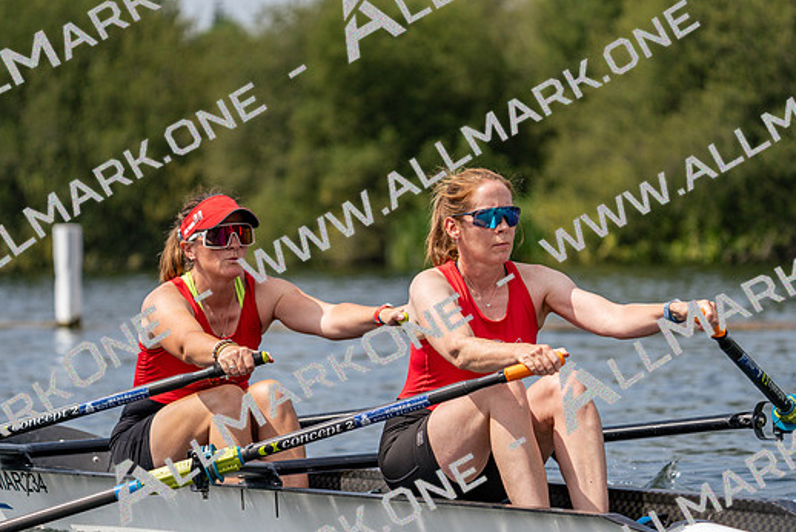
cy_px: 288
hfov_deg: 9.2
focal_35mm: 224
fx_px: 4955
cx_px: 427
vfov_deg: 6.1
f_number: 5.6
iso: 200
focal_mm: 200
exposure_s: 1/1600
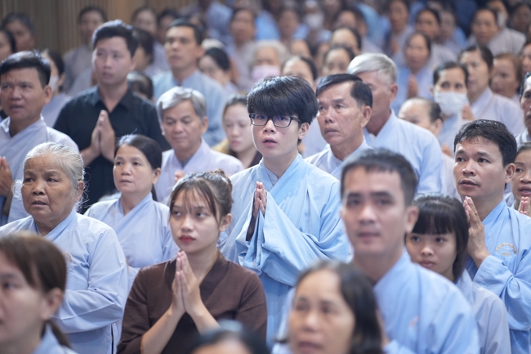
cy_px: 177
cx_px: 266
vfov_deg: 9.1
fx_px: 2212
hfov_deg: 13.7
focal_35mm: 150
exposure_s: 1/160
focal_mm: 150
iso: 3200
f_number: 2.8
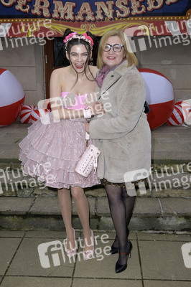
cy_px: 144
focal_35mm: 35
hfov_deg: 37.8
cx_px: 96
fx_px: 279
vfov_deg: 54.5
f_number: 13
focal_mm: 35
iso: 640
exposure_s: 1/250
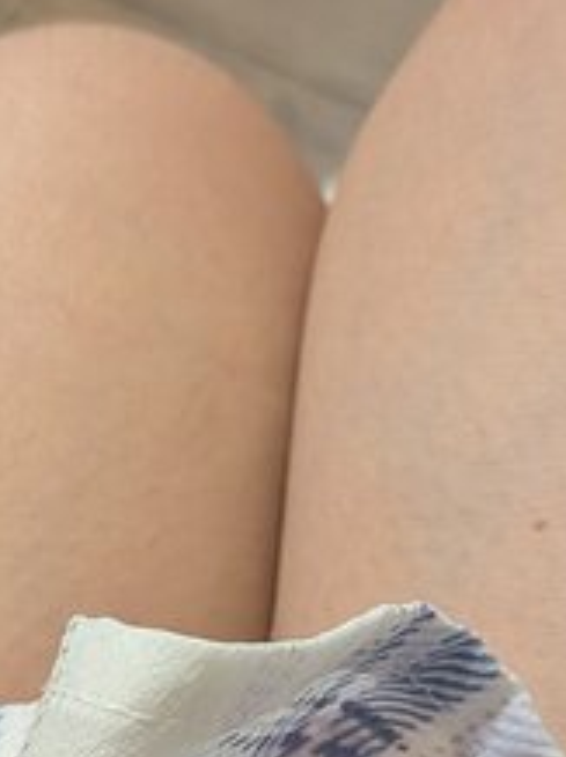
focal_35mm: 94
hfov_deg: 15.4
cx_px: -14
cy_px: 1030
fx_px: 2053
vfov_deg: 19.1
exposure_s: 1/120
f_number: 1.7
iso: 737
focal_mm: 4.53
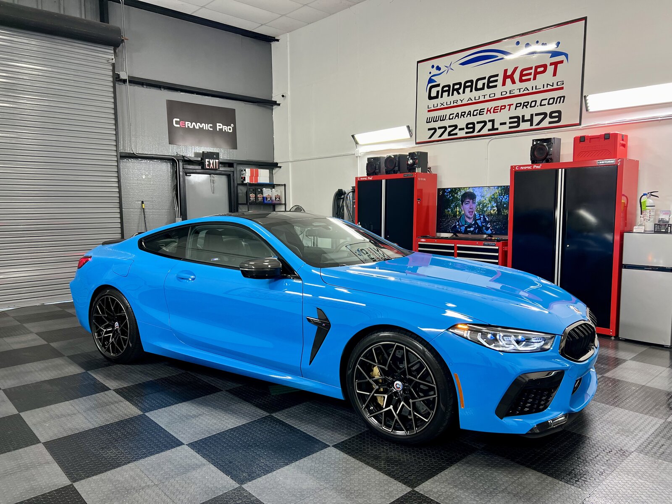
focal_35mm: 26
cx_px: 336
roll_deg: +0.2
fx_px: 505
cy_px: 252
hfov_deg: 67.3
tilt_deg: -6.0
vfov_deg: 53.1
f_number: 1.5
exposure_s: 1/120
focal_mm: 5.7
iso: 100
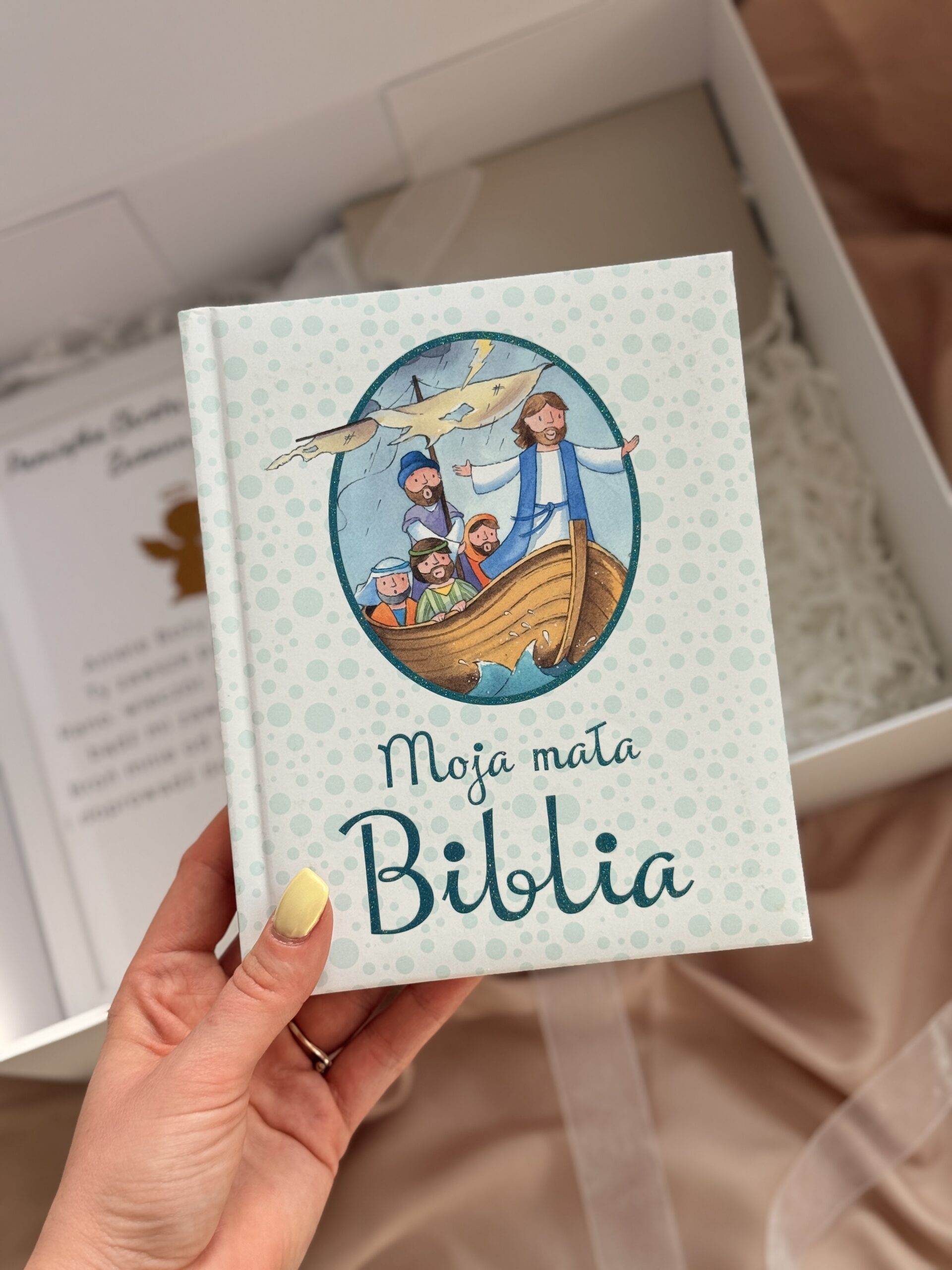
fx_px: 1760
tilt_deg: -68.2
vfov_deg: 39.7
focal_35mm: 48
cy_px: 635
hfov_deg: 30.3
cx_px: 476
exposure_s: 1/261
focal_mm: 6.76
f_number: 1.78
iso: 64
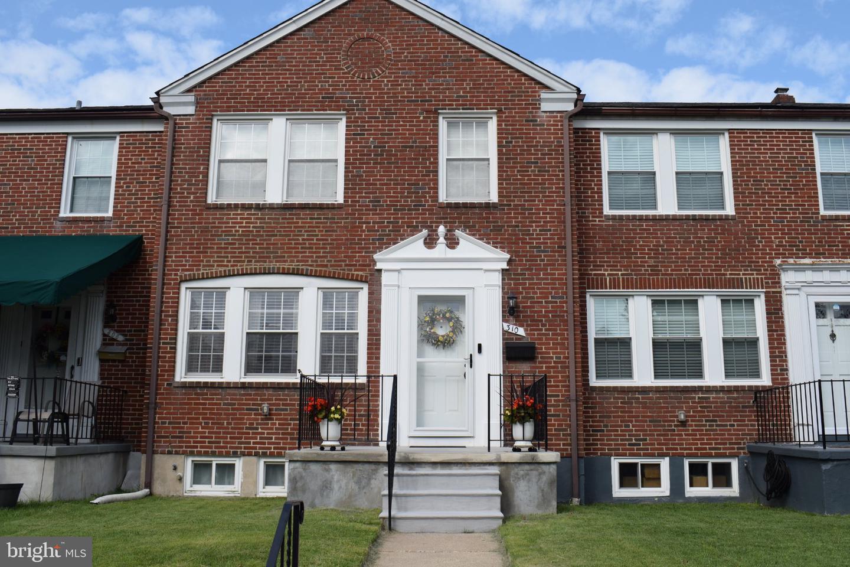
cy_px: 284
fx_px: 815
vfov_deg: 38.4
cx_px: 425
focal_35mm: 34
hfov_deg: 55.1
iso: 200
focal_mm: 23
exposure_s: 1/320
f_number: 9
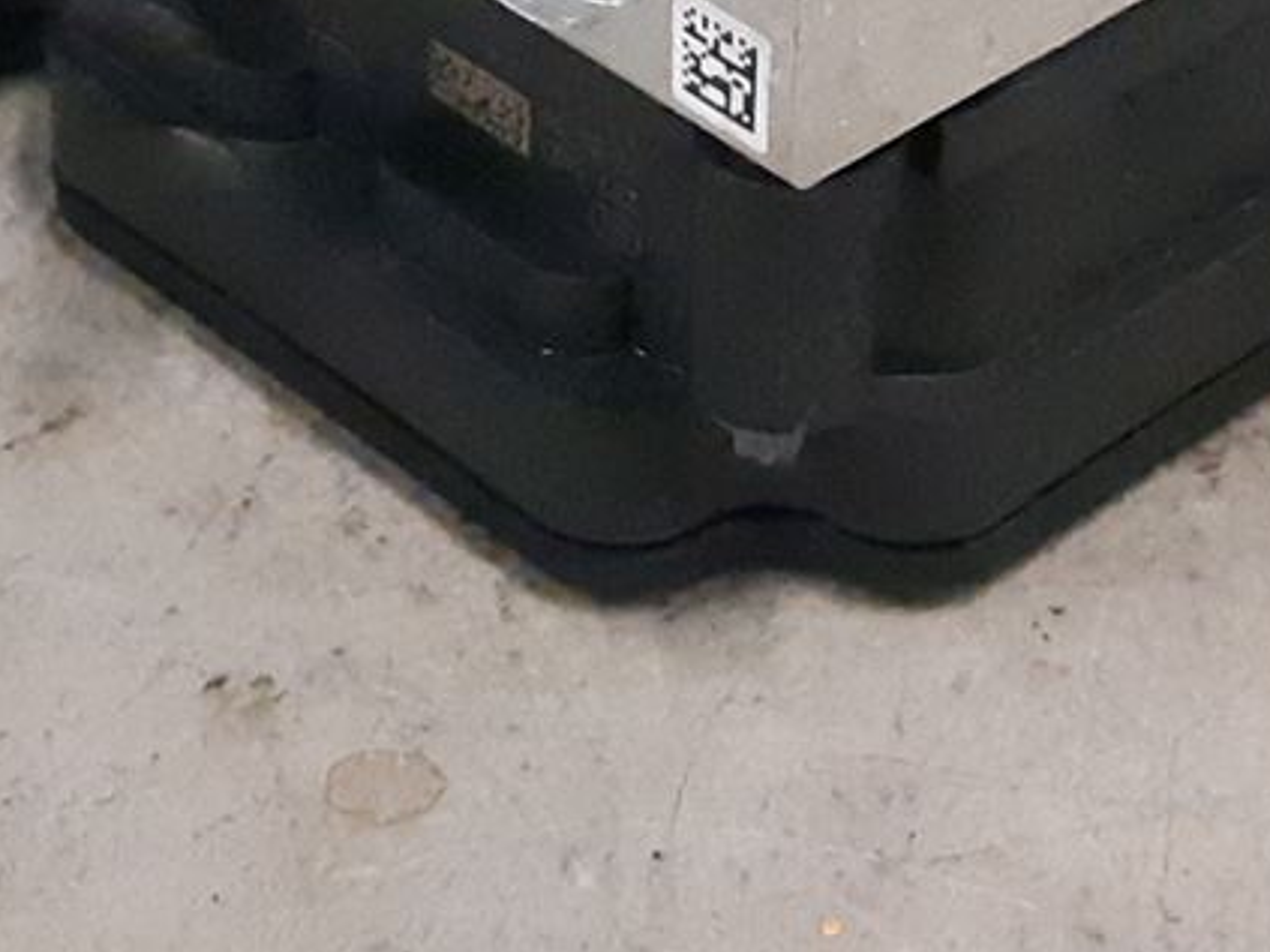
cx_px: 736
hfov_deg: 15.6
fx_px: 4621
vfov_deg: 11.3
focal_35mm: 126
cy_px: -411
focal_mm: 3.93
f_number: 1.7
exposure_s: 1/243
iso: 800
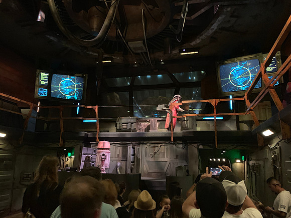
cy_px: 109
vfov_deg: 53.1
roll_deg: -2.0
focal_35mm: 26
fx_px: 219
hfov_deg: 67.3
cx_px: 146
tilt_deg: +12.1
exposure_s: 1/15
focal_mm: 4.25
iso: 1250
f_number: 1.8
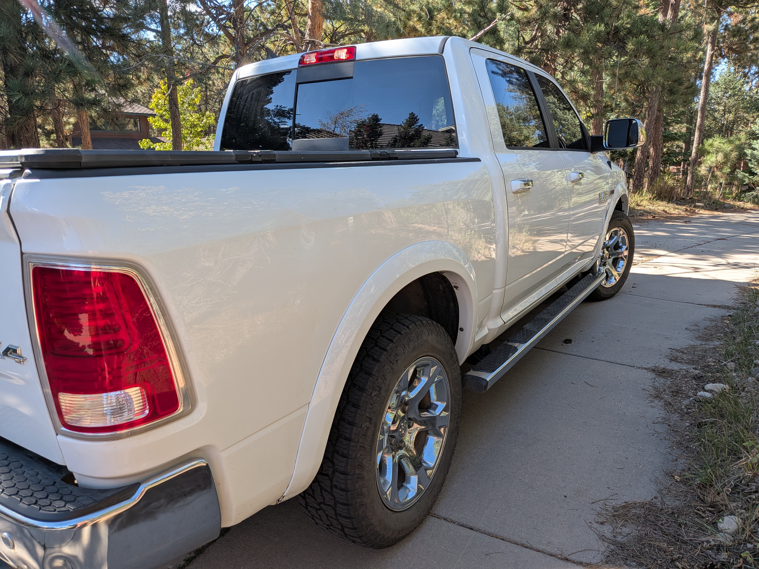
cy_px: 284
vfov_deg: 56.8
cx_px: 380
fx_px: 526
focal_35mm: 24
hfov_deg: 71.6
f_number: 1.7
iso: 22
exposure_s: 1/221
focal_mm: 4.53
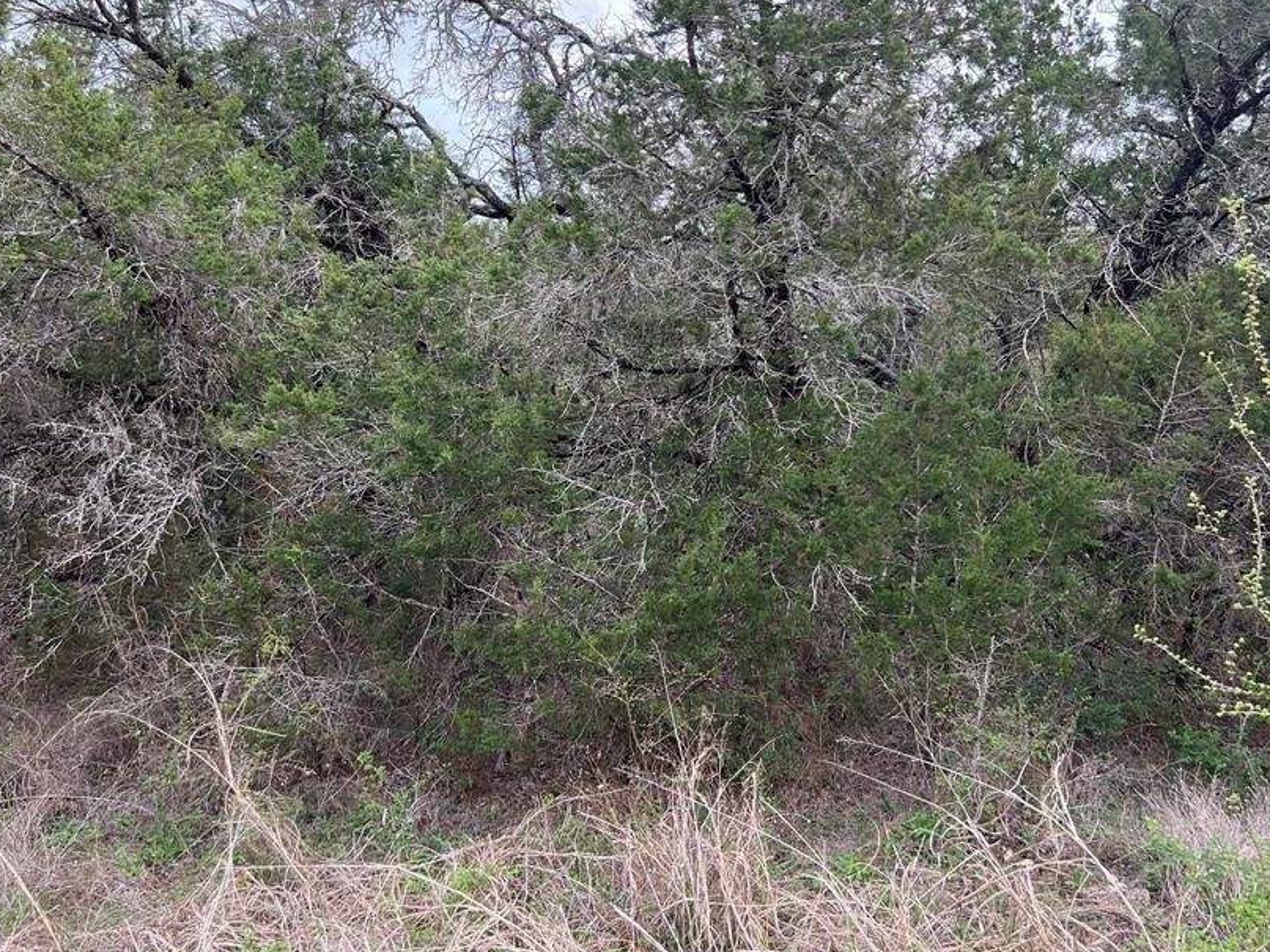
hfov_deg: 55.2
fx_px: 1211
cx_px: 713
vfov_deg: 42.9
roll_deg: +0.9
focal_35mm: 33
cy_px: 417
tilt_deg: -1.4
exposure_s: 1/743
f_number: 1.5
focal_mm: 5.7
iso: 50
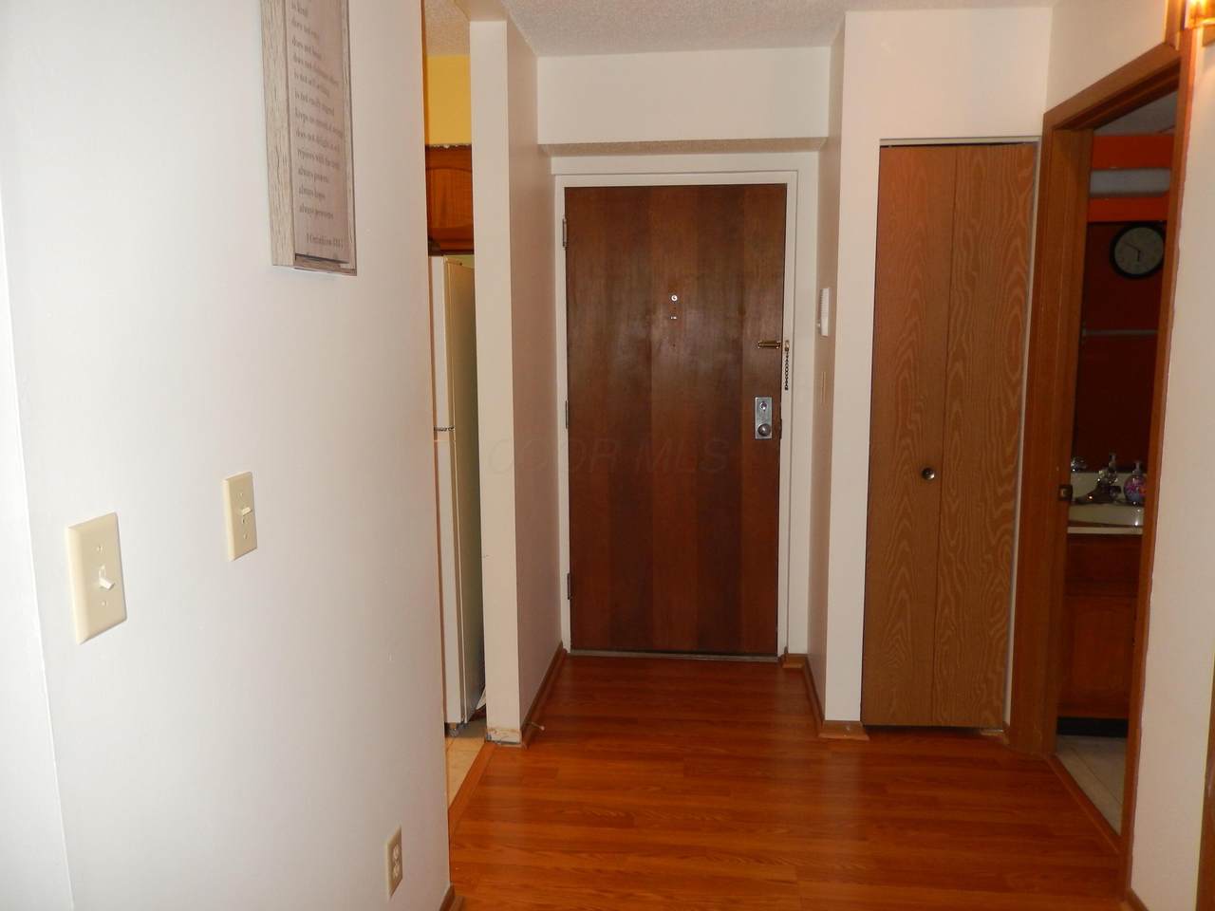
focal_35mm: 25
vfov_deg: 54.9
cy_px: 456
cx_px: 608
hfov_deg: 69.4
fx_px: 877
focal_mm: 4.5
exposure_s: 1/30
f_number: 3.4
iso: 200
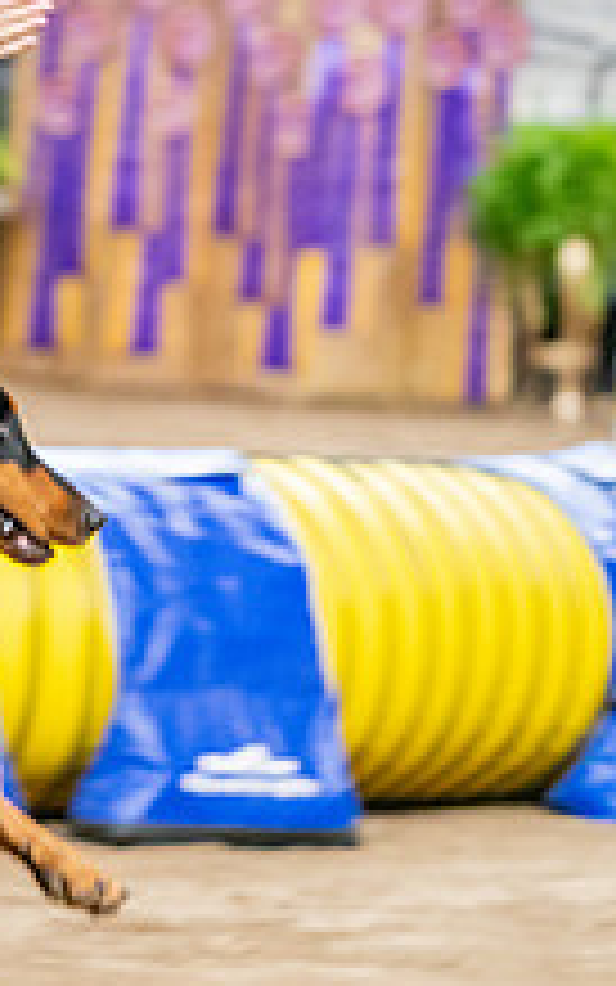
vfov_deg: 7.6
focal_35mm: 275
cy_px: 434
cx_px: -558
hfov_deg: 4.7
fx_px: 7382
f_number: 2.8
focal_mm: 102
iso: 6400
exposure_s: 1/250
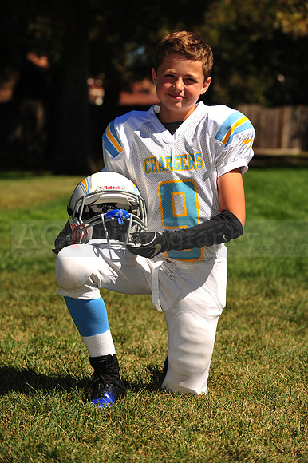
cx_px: 154
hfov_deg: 11.8
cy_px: 232
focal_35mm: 116
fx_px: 1490
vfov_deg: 17.7
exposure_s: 1/1000
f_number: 5
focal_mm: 116
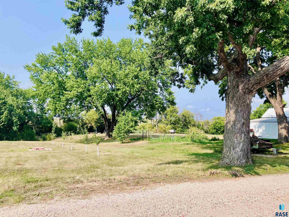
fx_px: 234
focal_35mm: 28
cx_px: 144
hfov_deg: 63.4
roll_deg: -1.4
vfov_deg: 49.7
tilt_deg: +2.1
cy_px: 108
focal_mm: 3.99
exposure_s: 1/1215
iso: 32
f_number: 1.8
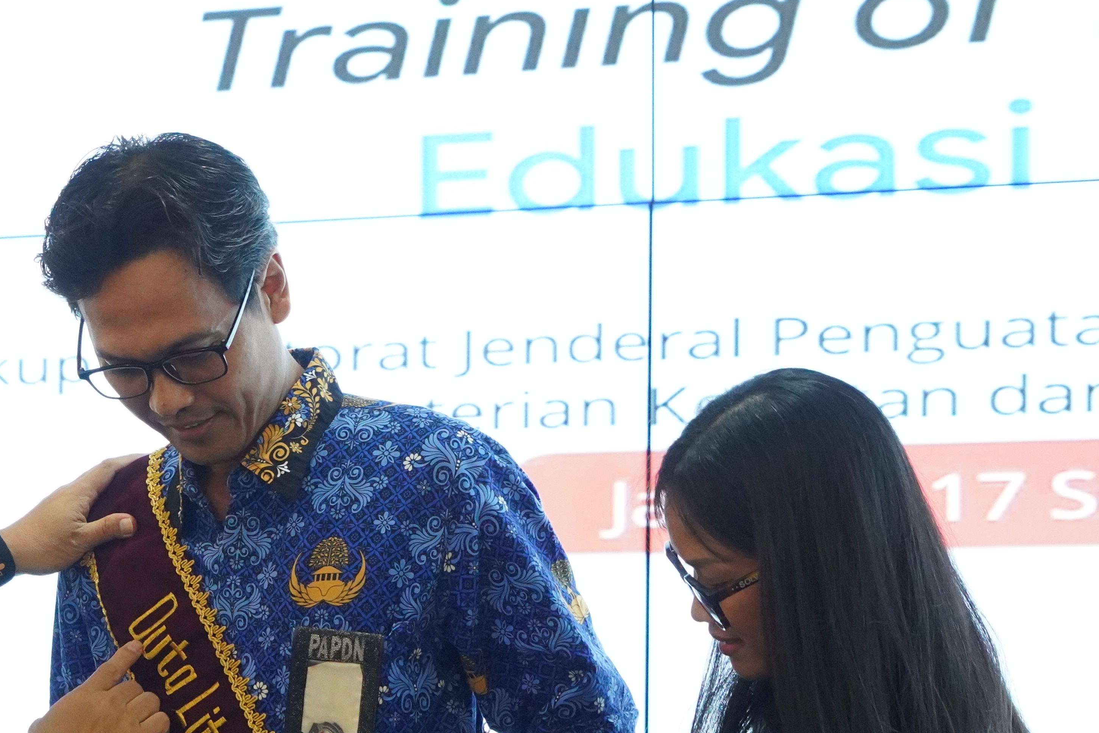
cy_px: 644
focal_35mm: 219
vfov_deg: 6.3
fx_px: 6685
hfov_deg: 9.4
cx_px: 303
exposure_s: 1/160
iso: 8000
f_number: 6.3
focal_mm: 106
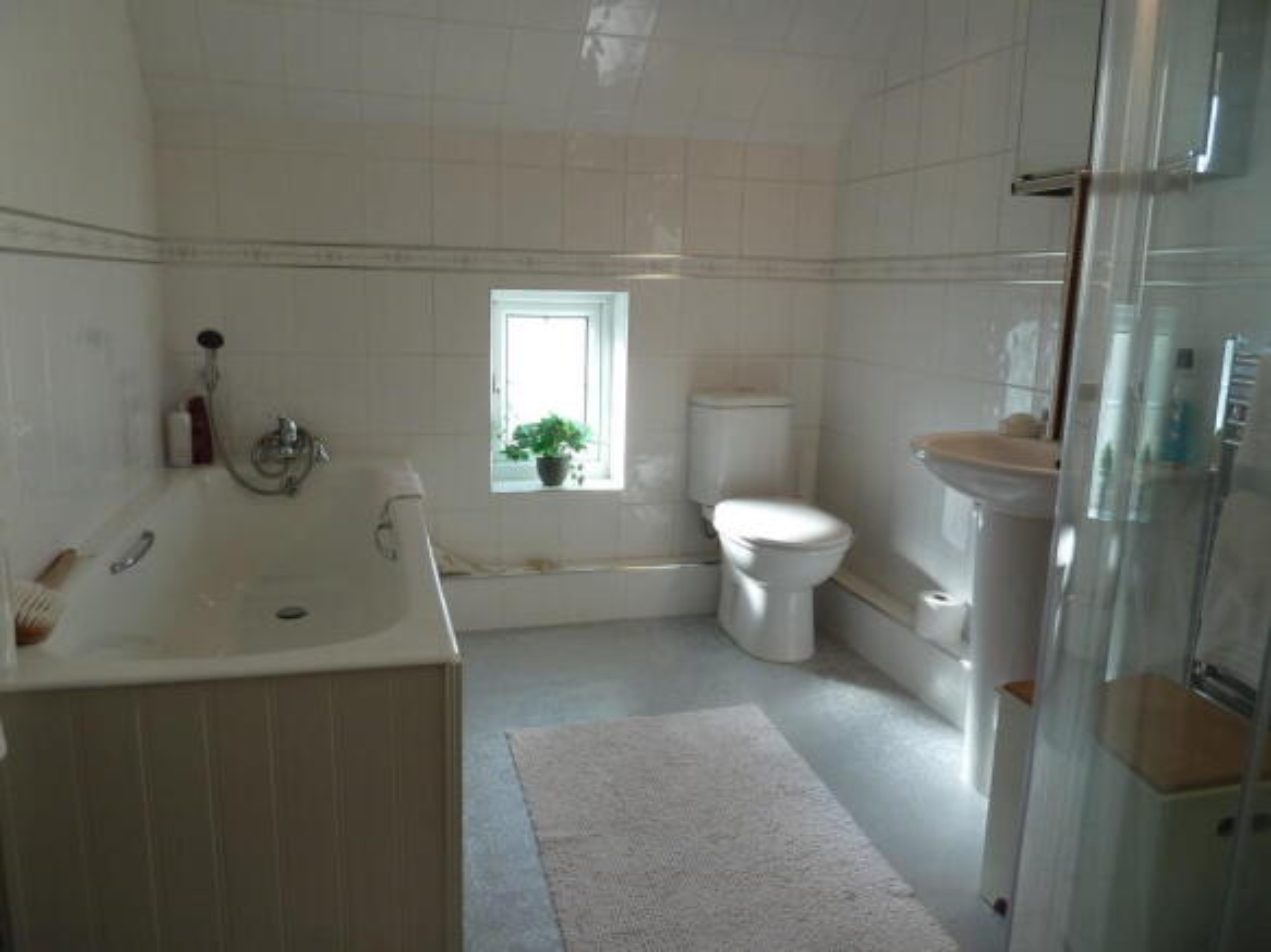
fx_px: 918
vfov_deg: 54.9
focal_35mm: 25
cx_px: 636
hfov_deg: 69.4
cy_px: 476
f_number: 3.3
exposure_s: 1/50
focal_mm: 4.1
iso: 80
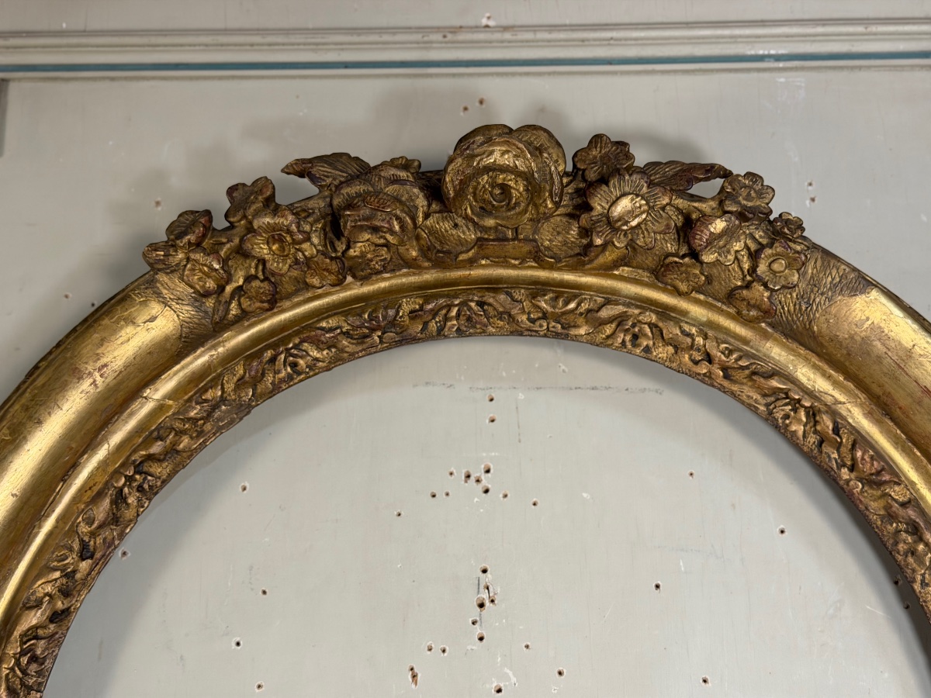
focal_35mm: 48
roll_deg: +0.7
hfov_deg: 39.7
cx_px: 466
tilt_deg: +13.7
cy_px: 349
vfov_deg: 30.3
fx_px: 1291
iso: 160
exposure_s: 1/50
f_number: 1.78
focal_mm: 6.76
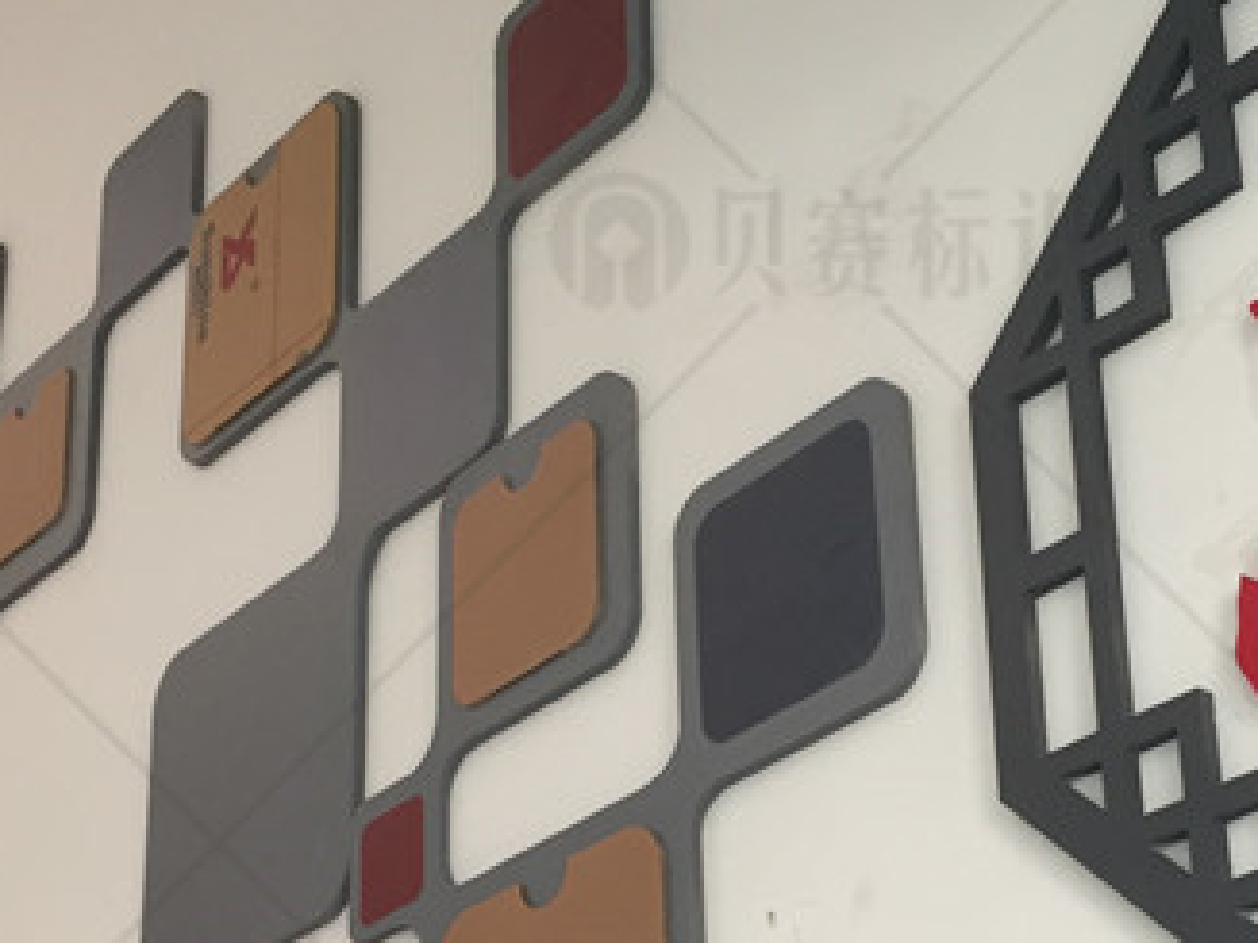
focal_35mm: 71
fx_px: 2579
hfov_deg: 27.3
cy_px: 835
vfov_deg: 20.3
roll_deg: +0.6
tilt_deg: +23.5
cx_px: 835
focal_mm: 4.15
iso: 100
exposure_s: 1/33
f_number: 2.2
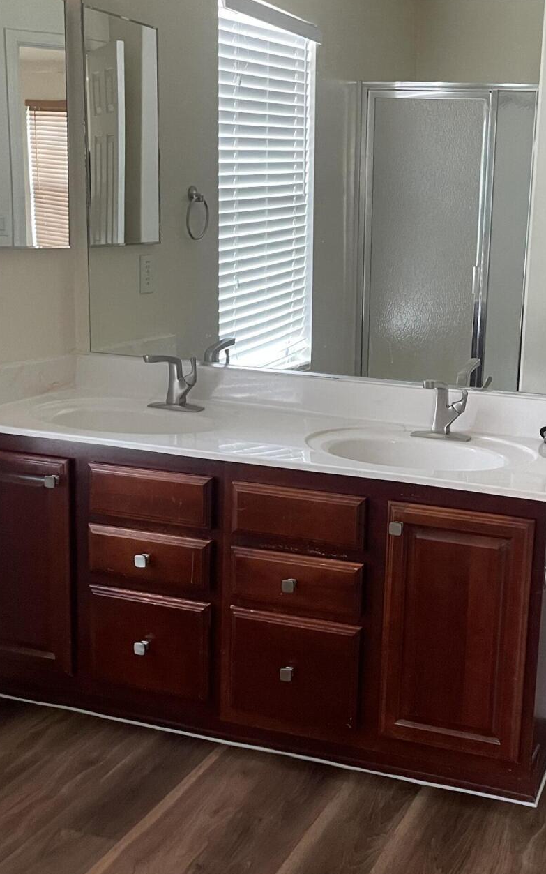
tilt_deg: -8.7
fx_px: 1048
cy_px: 432
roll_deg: -2.2
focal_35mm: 44
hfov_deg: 28.7
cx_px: 425
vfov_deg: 45.3
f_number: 1.6
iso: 320
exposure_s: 1/60
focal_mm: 4.2
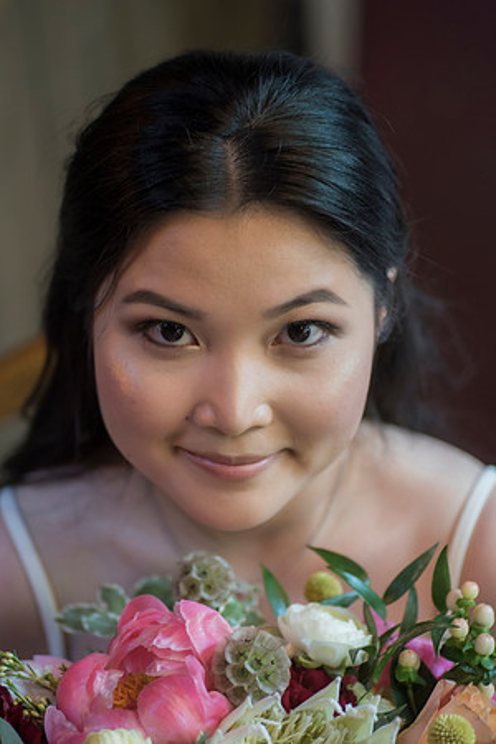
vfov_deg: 22.6
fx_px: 1860
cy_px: 372
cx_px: 248
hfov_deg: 15.2
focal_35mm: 90
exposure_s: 1/100
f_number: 3.5
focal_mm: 90
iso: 1250
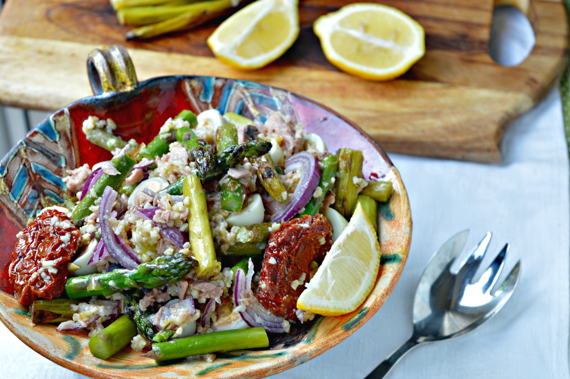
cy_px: 190
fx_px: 1305
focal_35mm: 82
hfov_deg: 24.6
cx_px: 285
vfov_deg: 16.5
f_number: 5.6
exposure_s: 1/15
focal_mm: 55
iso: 100
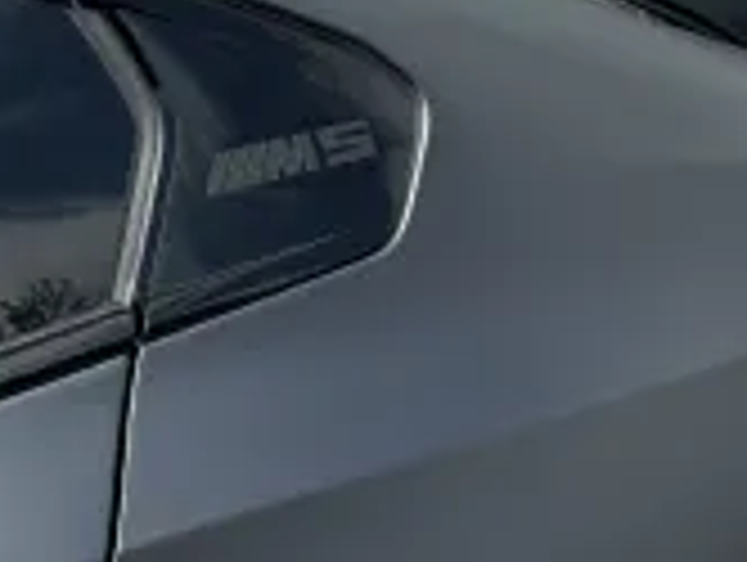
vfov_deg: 14.2
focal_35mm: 104
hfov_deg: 18.8
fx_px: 2248
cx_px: 279
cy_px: 130
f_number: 1.78
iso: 64
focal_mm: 6.76
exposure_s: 1/2959
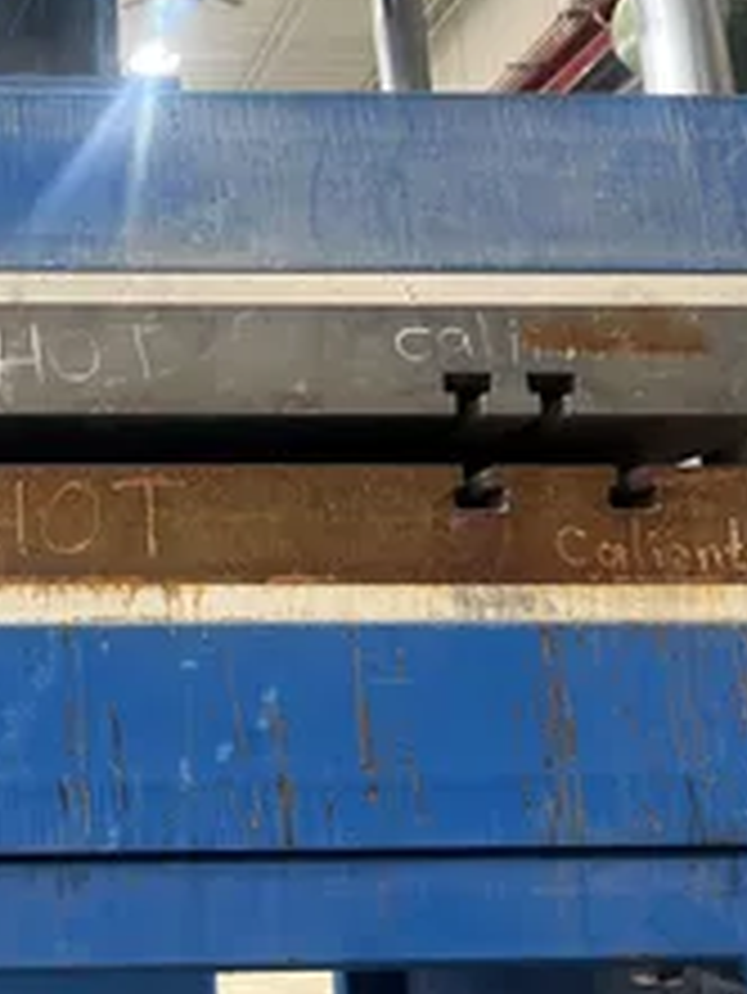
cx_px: 18
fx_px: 1351
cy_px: 351
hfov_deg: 29.1
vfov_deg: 40.0
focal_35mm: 47
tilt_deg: +14.7
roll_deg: +0.7
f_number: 1.5
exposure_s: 1/60
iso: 160
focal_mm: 5.7
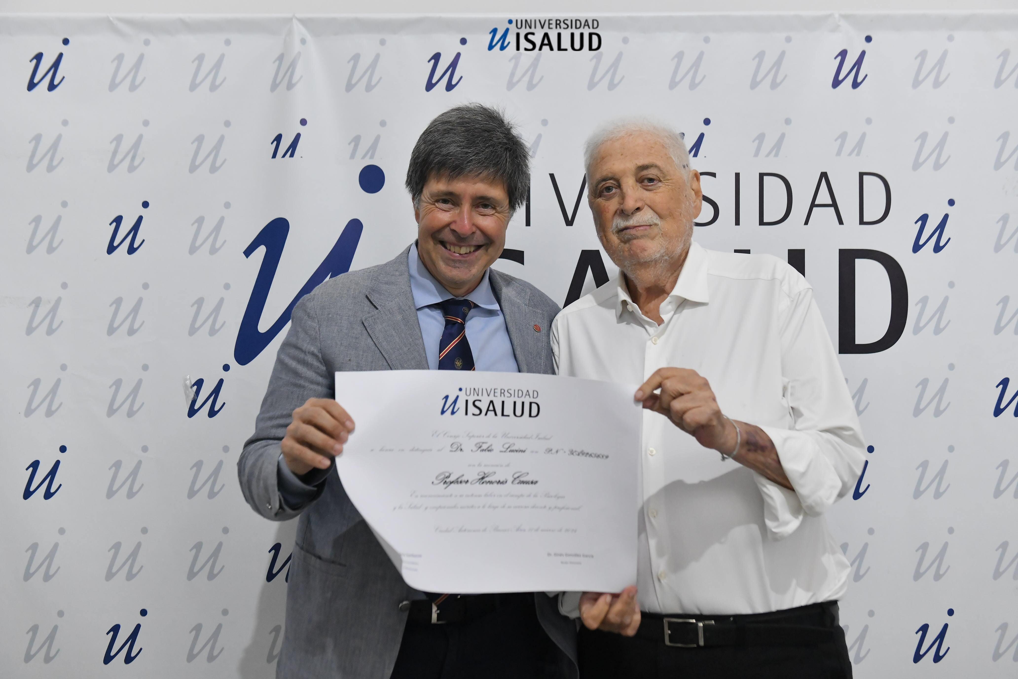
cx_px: 509
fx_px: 1357
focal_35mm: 48
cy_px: 340
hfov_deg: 41.1
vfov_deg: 28.1
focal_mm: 48
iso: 2500
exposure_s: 1/320
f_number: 4
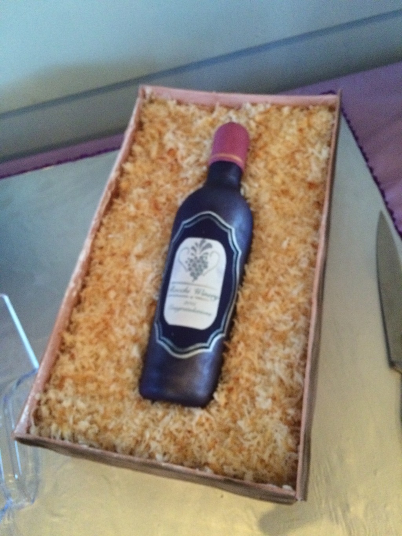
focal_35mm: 29
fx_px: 449
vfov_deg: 61.7
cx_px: 201
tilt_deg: -60.4
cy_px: 268
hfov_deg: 48.2
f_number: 2.2
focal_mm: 4.15
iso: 500
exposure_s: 1/15
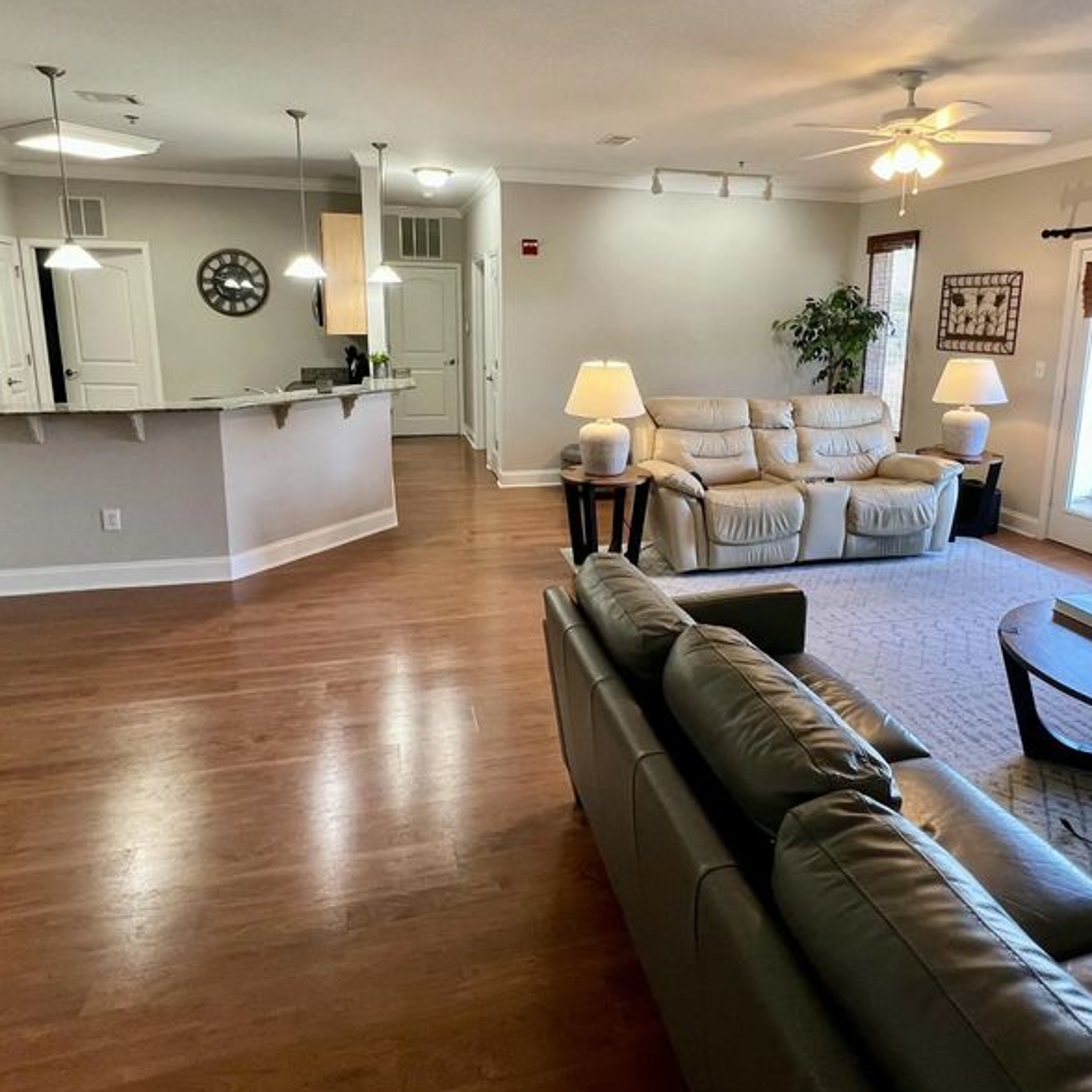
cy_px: 459
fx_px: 714
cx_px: 605
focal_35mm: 20
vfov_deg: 74.3
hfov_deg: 74.6
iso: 125
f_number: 1.8
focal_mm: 1.57
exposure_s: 1/60
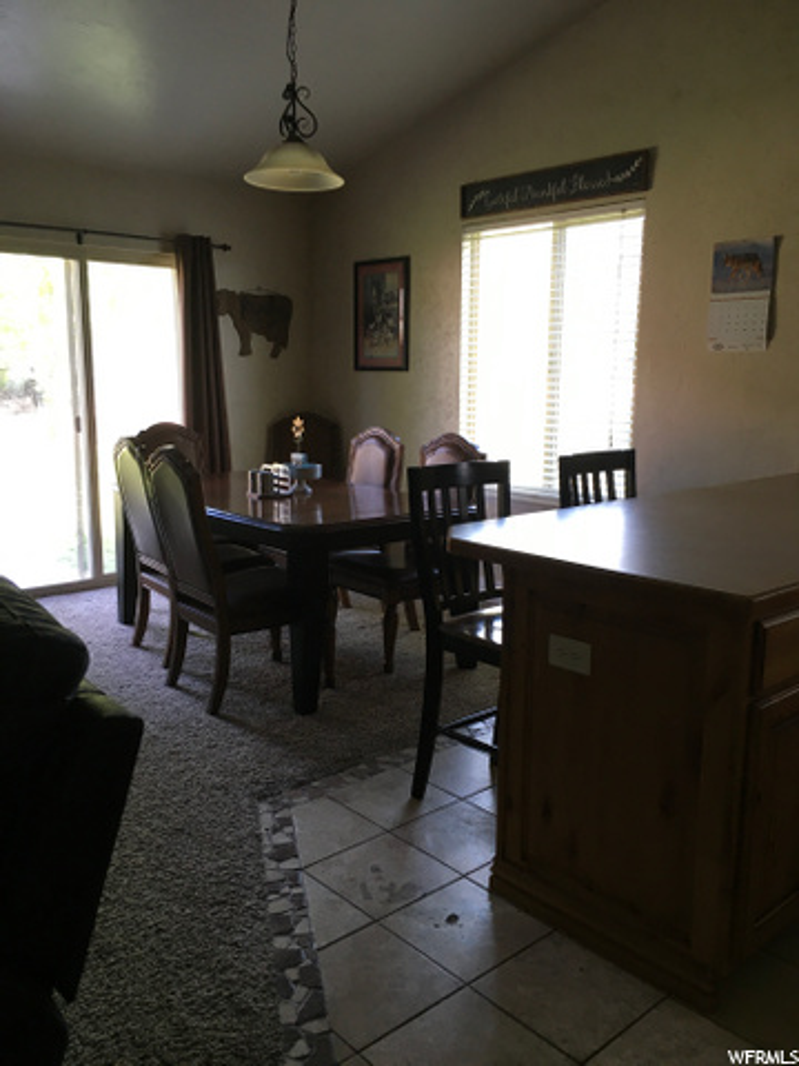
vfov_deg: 61.7
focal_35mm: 29
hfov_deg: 48.2
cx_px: 400
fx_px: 892
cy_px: 533
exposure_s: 1/30
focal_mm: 4.15
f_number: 2.2
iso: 32
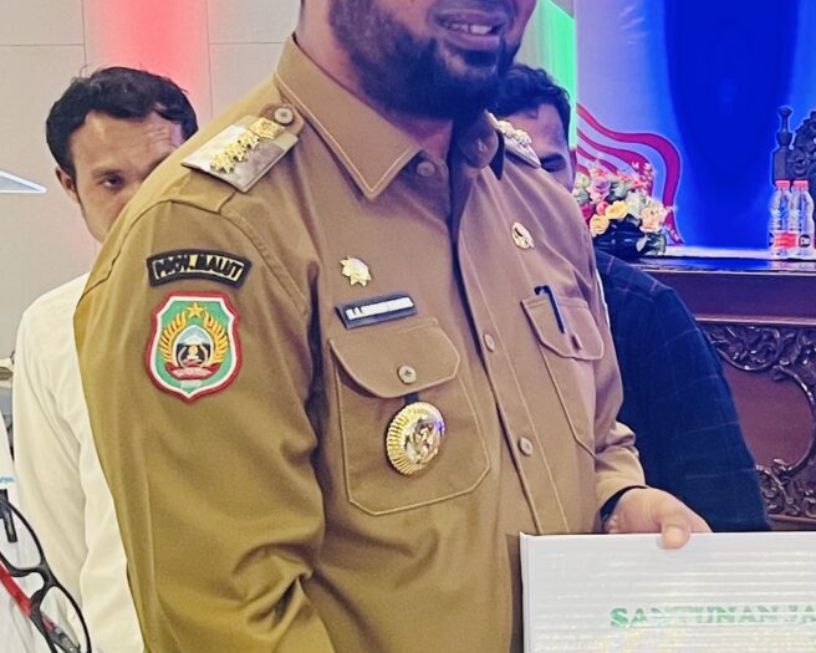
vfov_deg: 15.5
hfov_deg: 18.9
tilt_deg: -7.1
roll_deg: +0.3
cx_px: 776
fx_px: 2391
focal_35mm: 99
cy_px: 452
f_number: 1.6
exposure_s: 1/50
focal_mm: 5.1
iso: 100
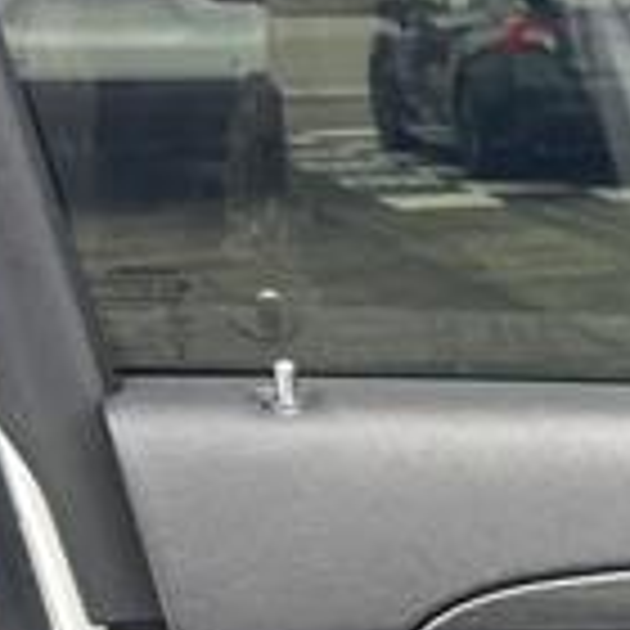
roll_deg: -0.2
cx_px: 1156
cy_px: 702
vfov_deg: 16.1
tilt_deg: -19.2
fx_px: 2162
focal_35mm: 105
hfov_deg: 14.5
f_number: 1.5
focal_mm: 5.7
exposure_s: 1/121
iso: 64
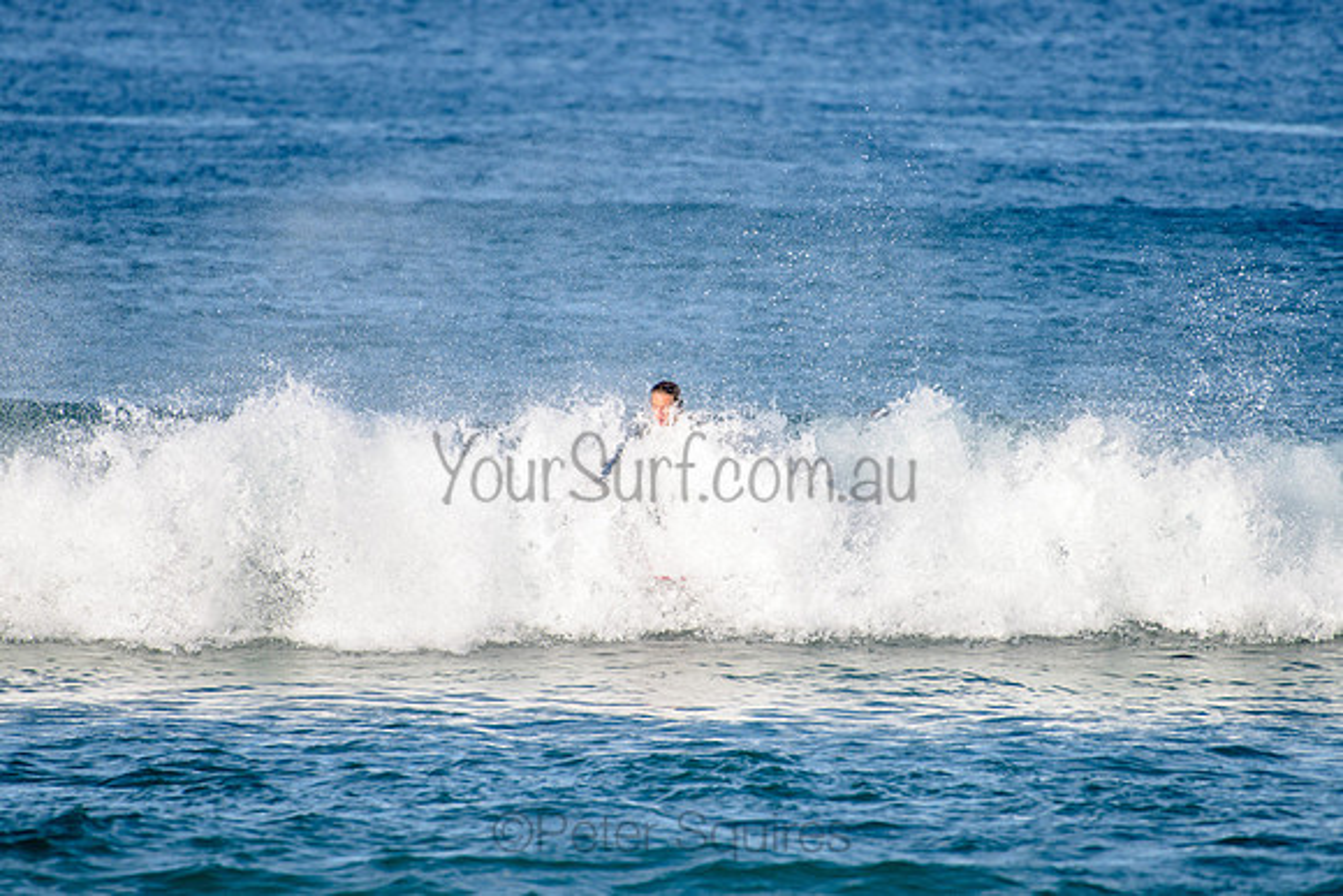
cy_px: 436
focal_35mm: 613
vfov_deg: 2.2
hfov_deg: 3.4
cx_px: 690
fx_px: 22883
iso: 250
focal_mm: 500
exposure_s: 1/2000
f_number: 5.6
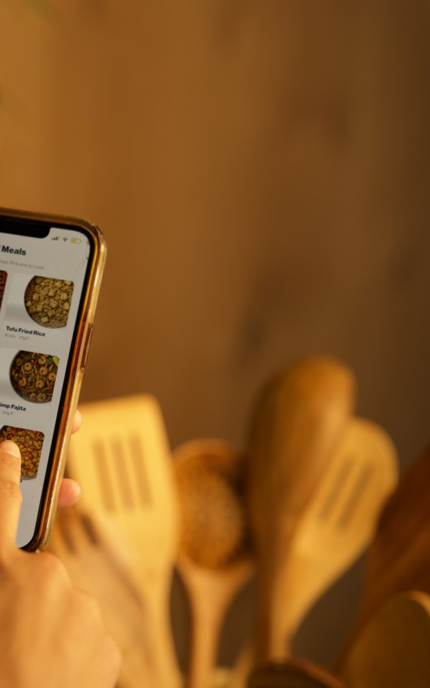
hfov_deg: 11.9
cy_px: 347
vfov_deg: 19.3
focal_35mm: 108
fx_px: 2024
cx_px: -83
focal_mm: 70
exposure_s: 1/100
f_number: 2.8
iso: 125
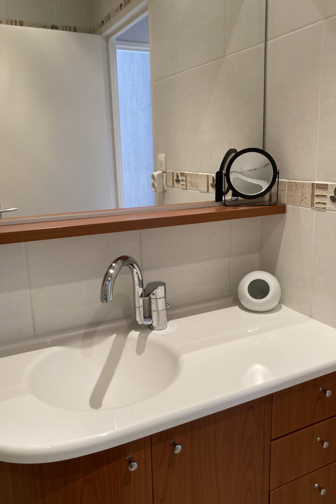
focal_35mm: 30
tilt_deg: -13.0
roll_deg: +2.2
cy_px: 255
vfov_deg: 61.9
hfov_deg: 43.6
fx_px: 420
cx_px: 178
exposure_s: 1/50
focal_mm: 3.99
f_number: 1.8
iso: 80
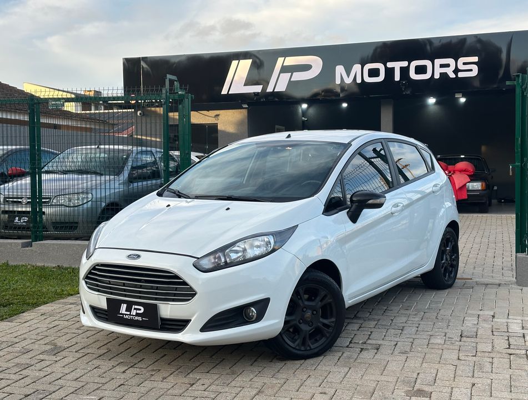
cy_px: 200
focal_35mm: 48
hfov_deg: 39.5
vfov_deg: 30.4
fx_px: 735
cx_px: 264
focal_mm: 6.86
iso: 64
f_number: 1.78
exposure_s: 1/615
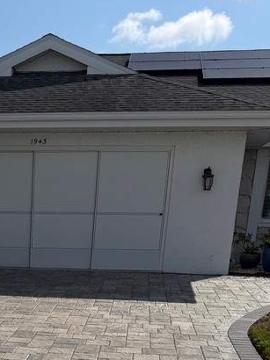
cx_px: -4
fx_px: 625
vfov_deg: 28.2
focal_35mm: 60
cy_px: 430
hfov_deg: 23.3
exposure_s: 1/9091
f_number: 1.78
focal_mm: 6.76
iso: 80
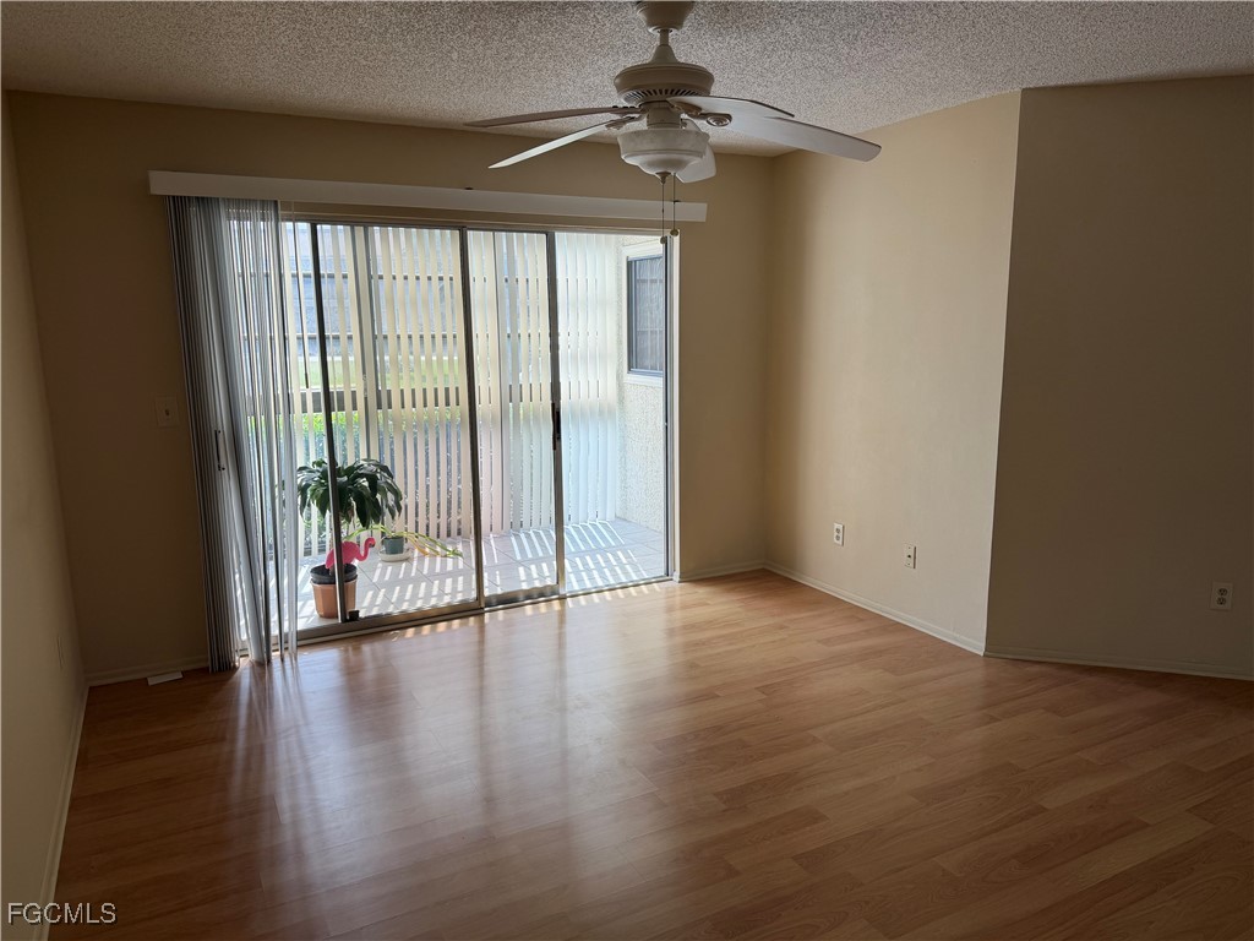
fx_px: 869
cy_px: 470
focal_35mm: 24
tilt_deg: -9.9
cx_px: 627
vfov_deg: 56.8
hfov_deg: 71.6
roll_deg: +0.6
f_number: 1.78
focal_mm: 6.76
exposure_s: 1/156
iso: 80
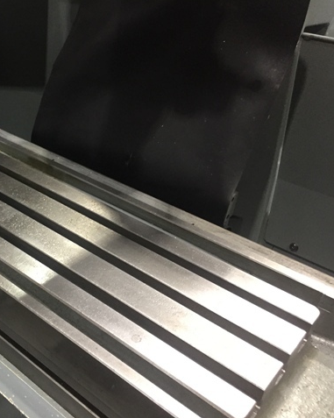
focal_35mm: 38
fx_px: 470
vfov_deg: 48.0
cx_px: 58
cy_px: 209
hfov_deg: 37.5
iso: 160
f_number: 2.2
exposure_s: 1/30
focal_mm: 4.15
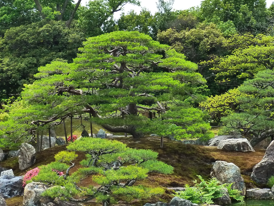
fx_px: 625
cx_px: 136
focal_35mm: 79
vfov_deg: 18.7
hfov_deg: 24.7
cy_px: 100
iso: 200
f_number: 4
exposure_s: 1/320
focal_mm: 7.3
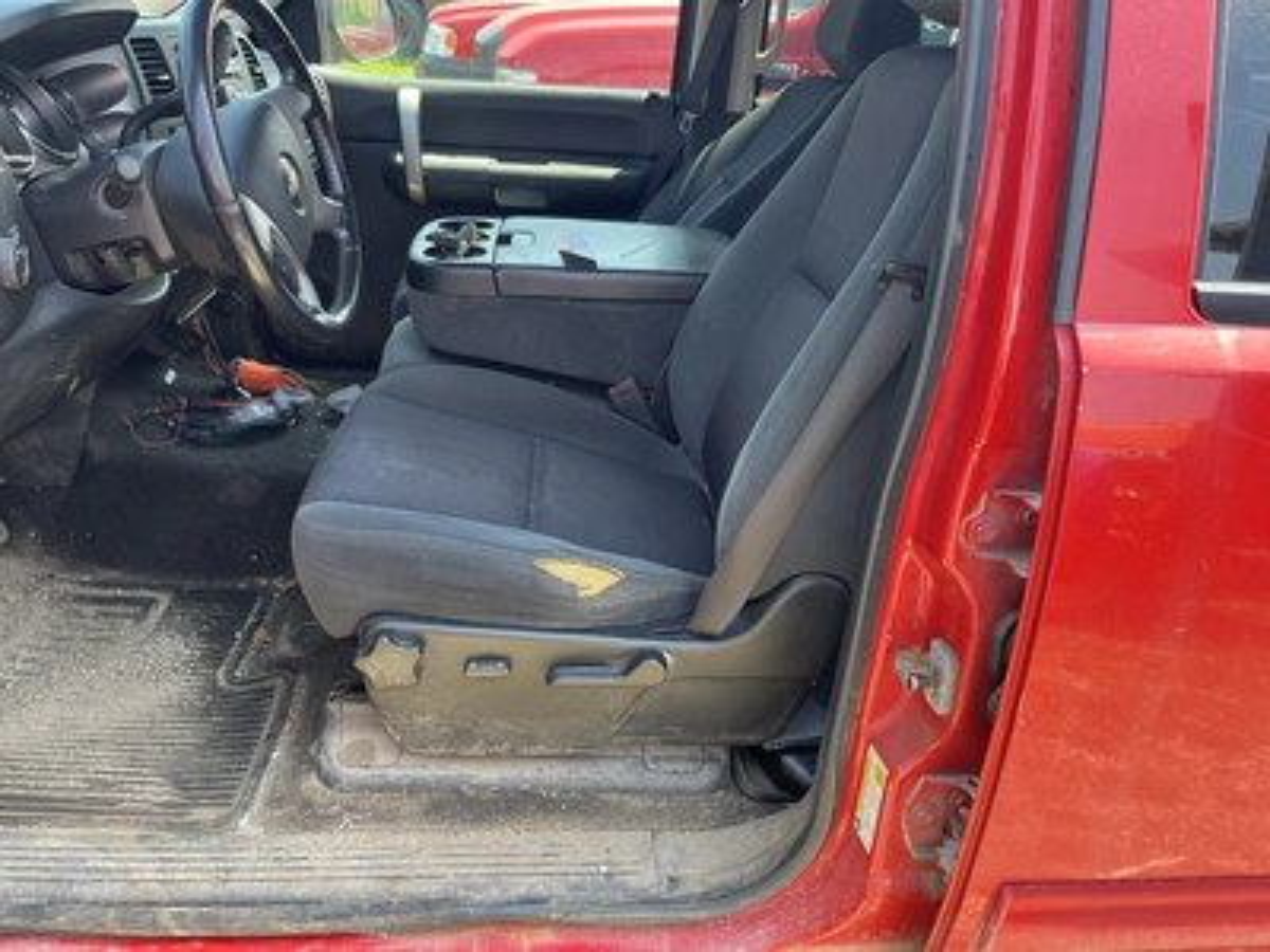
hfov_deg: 67.3
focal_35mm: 26
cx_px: 635
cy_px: 476
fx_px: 954
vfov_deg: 53.1
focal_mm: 5.1
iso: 64
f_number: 1.6
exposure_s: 1/171
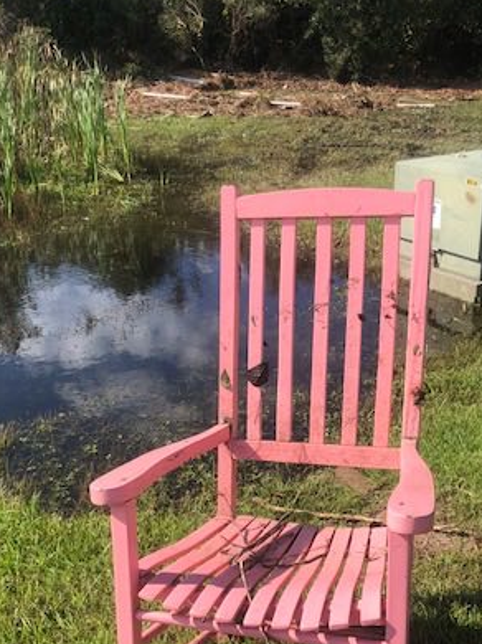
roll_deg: +0.3
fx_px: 855
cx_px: 282
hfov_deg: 31.4
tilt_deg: -29.6
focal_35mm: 46
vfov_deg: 40.1
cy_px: 485
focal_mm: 3.99
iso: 20
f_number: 1.8
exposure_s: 1/1185
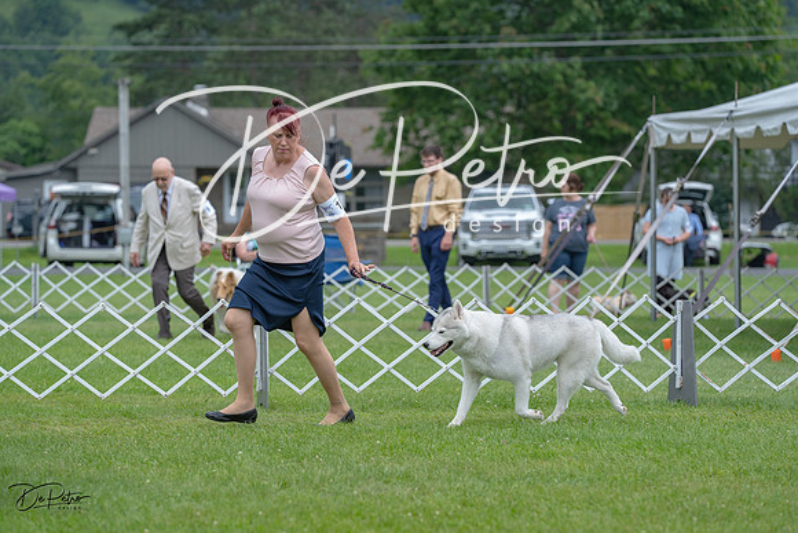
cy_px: 266
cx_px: 399
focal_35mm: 146
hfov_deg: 14.1
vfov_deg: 9.4
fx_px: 3237
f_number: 4.5
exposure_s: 1/1000
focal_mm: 146
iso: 400
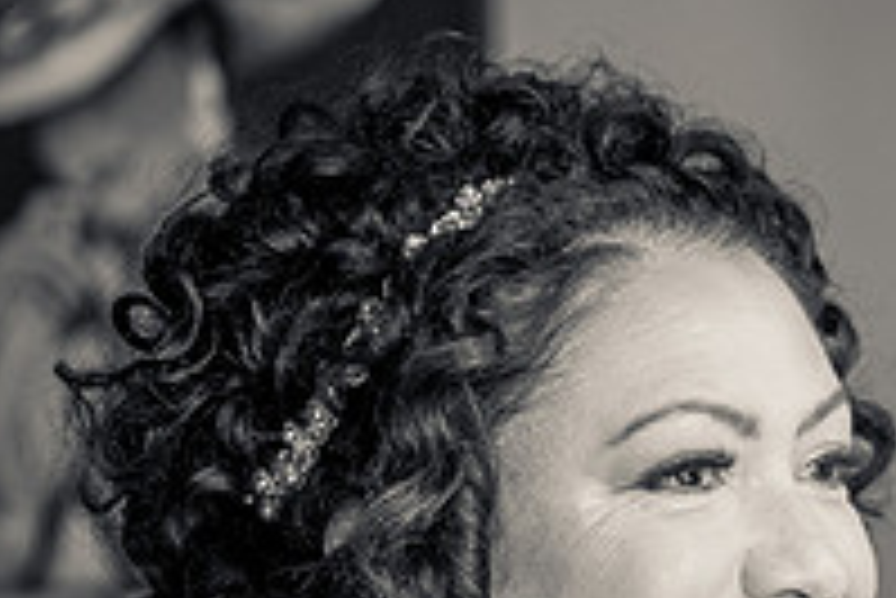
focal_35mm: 172
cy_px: 516
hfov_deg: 11.4
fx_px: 4284
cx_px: 1425
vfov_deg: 8.0
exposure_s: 1/400
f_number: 1.4
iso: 200
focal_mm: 35
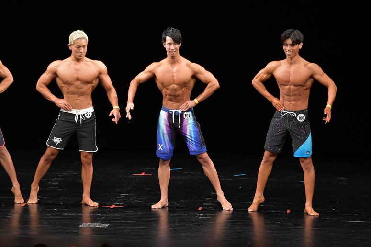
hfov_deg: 9.5
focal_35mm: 217
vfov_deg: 6.3
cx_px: 186
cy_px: 124
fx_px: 2235
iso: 3200
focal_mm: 145
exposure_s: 1/400
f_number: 5.6
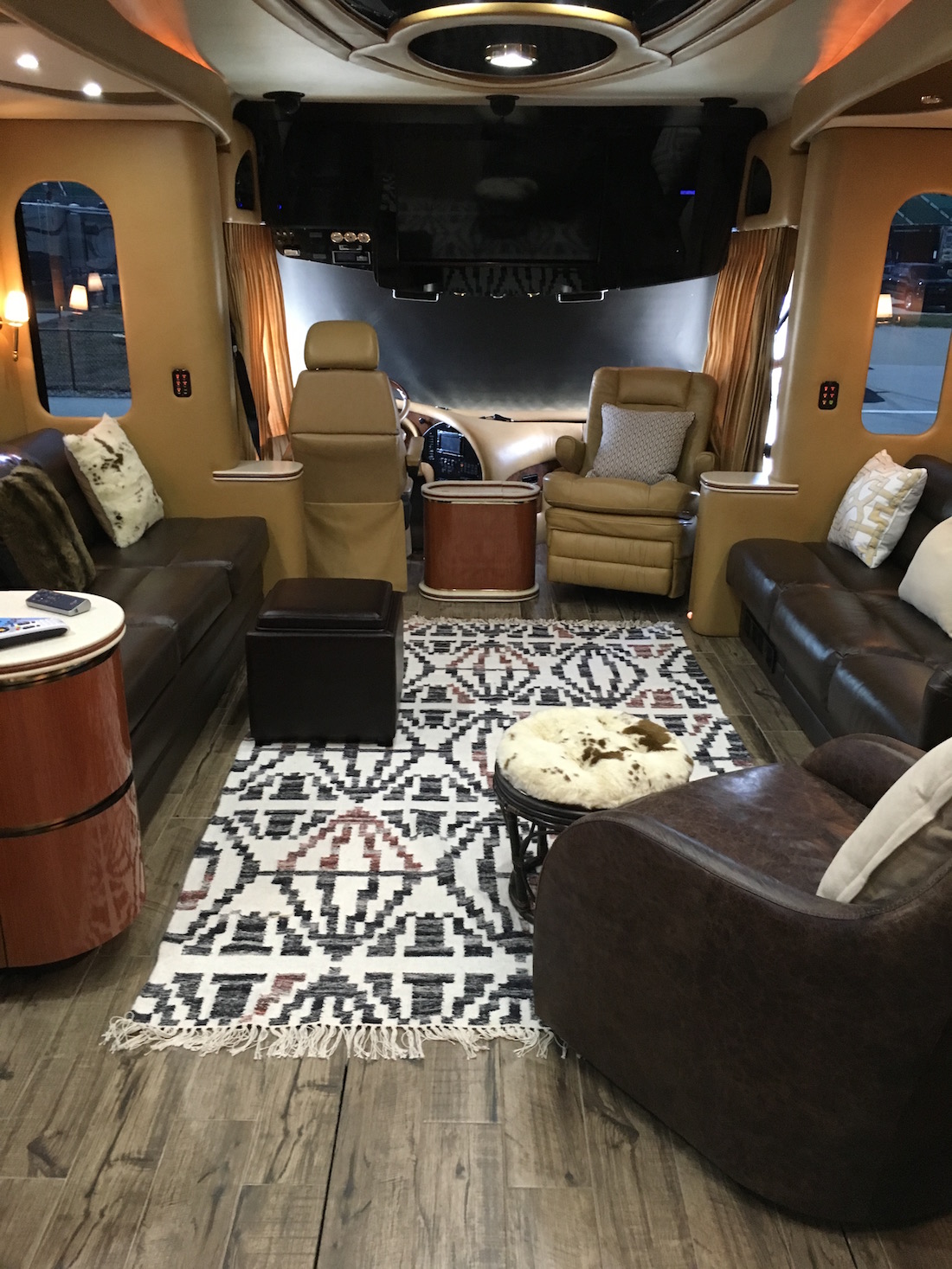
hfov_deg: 48.2
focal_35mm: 29
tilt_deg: -19.5
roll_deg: -0.8
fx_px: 1064
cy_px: 634
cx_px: 476
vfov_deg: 61.7
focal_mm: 4.15
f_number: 2.2
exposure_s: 1/17
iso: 200
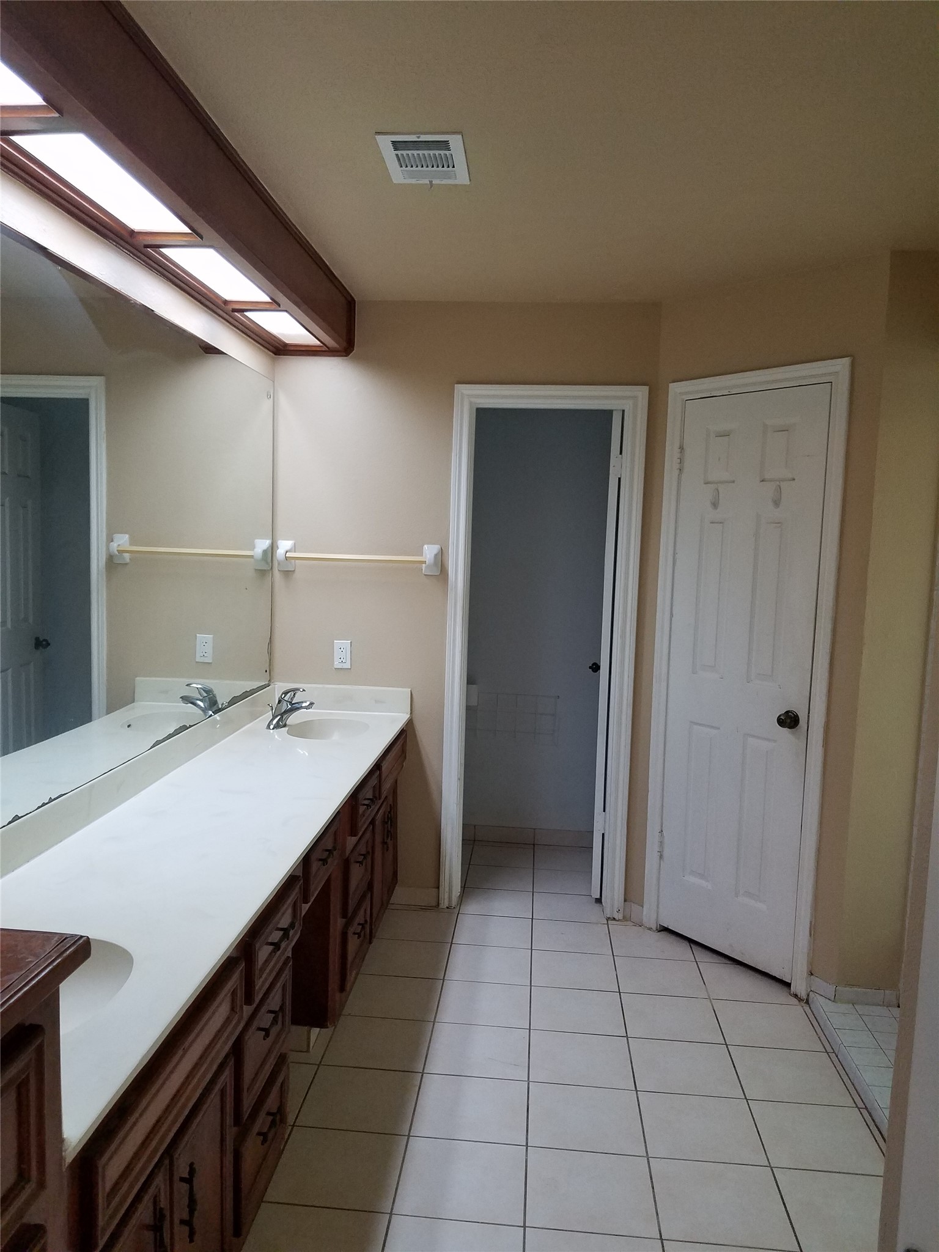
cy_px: 626
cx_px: 470
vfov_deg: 67.3
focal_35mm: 26
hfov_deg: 53.1
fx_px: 940
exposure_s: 1/60
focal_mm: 4.2
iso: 200
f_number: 1.7
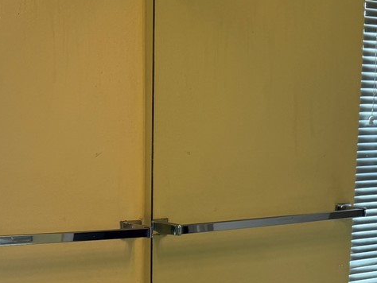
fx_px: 883
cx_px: 97
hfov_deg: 23.9
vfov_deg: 17.1
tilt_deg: -14.6
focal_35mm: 81
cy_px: 368
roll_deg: +0.5
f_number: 1.78
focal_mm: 6.76
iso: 80
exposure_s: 1/181
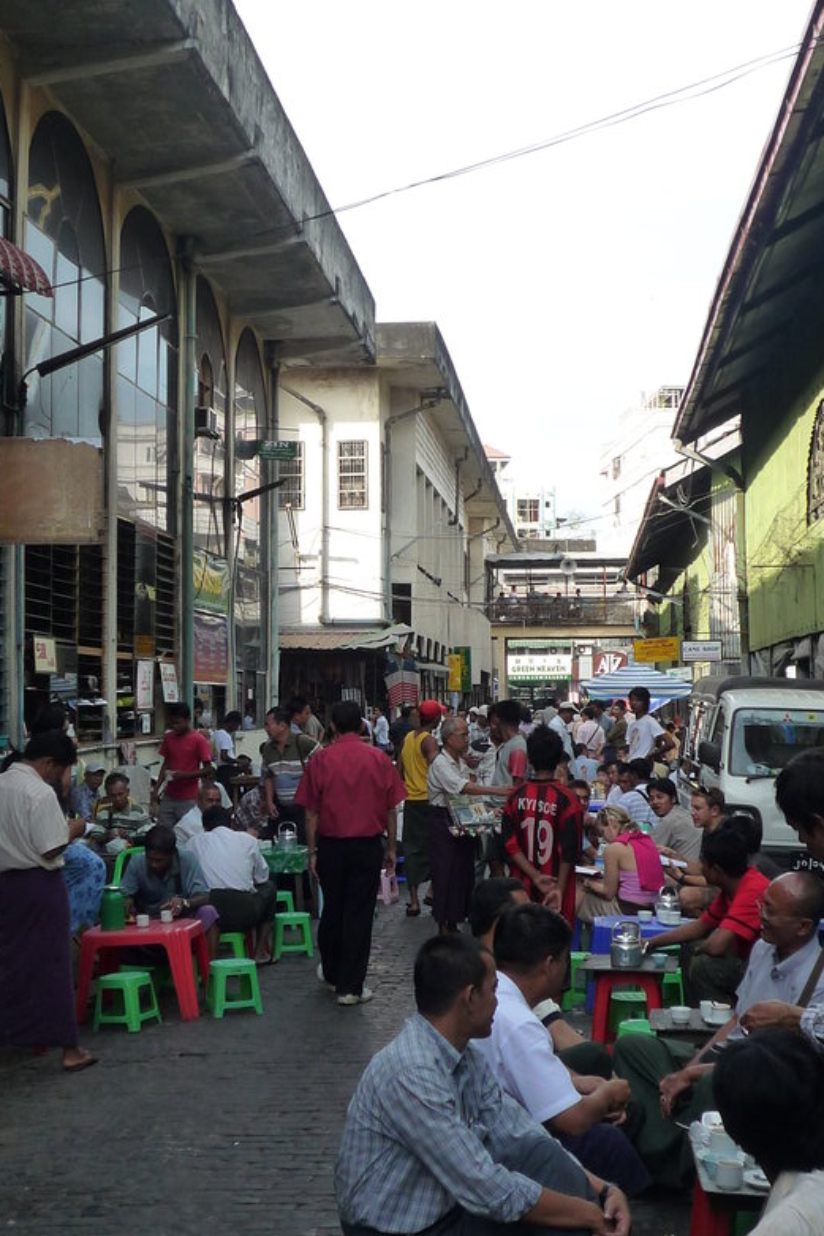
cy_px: 616
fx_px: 1717
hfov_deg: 27.0
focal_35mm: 50
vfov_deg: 39.6
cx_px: 414
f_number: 3.6
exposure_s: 1/320
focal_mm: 5.8
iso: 160
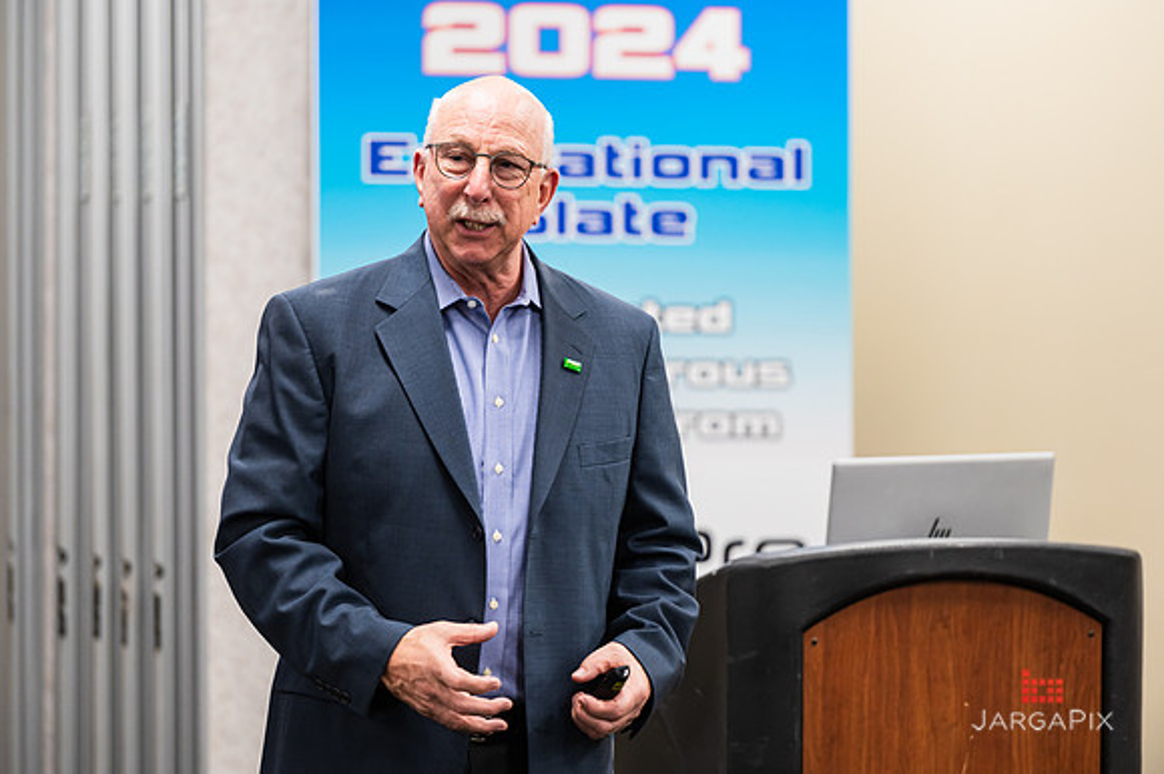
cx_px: 582
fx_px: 6532
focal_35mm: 202
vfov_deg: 6.8
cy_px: 387
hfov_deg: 10.2
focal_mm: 200
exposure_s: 1/200
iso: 1250
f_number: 3.2
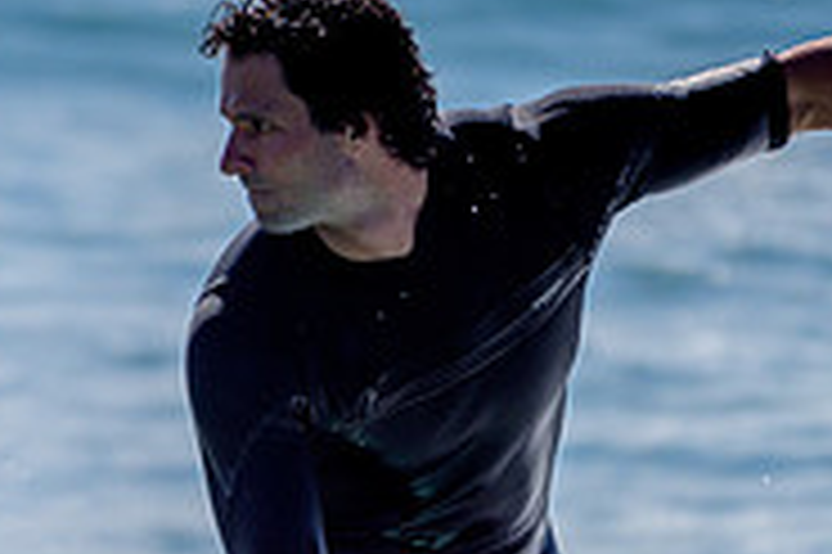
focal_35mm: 1776
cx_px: 257
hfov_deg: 1.2
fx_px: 41008
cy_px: 599
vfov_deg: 0.8
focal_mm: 500
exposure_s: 1/2000
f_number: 6.3
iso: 64
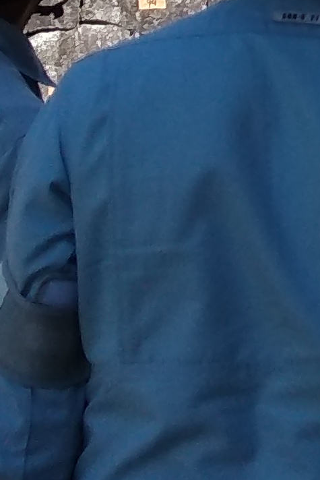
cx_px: 911
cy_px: -404
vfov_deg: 11.5
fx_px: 2185
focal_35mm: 164
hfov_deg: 7.5
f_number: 1.8
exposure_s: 1/819
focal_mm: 3.61
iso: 100
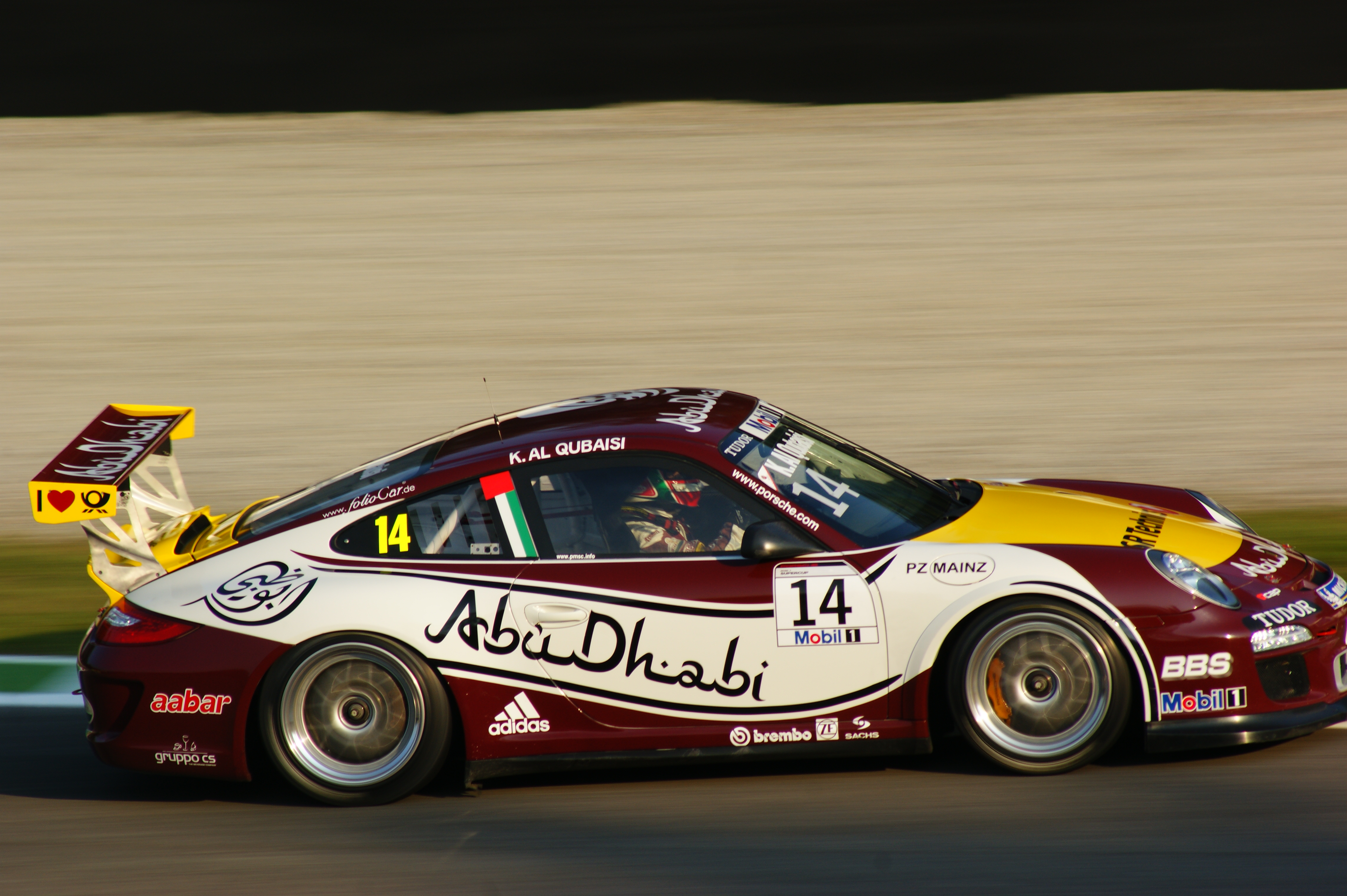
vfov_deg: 3.3
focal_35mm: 420
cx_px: 674
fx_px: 15705
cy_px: 448
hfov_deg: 4.9
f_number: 11
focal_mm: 280
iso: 100
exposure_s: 1/125
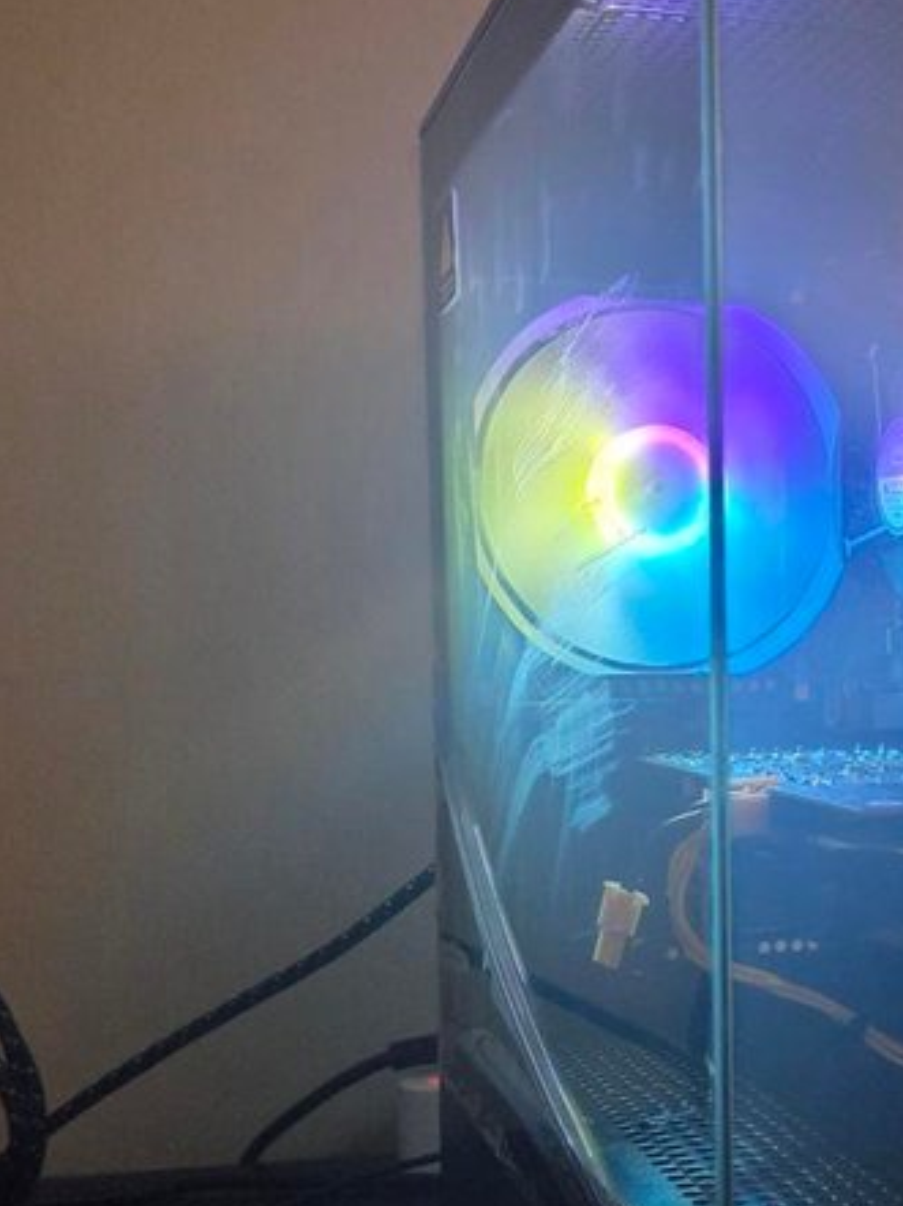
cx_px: 756
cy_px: 698
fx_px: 1741
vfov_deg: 38.1
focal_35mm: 50
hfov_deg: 28.3
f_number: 1.8
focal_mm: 5.4
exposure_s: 1/120
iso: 1250
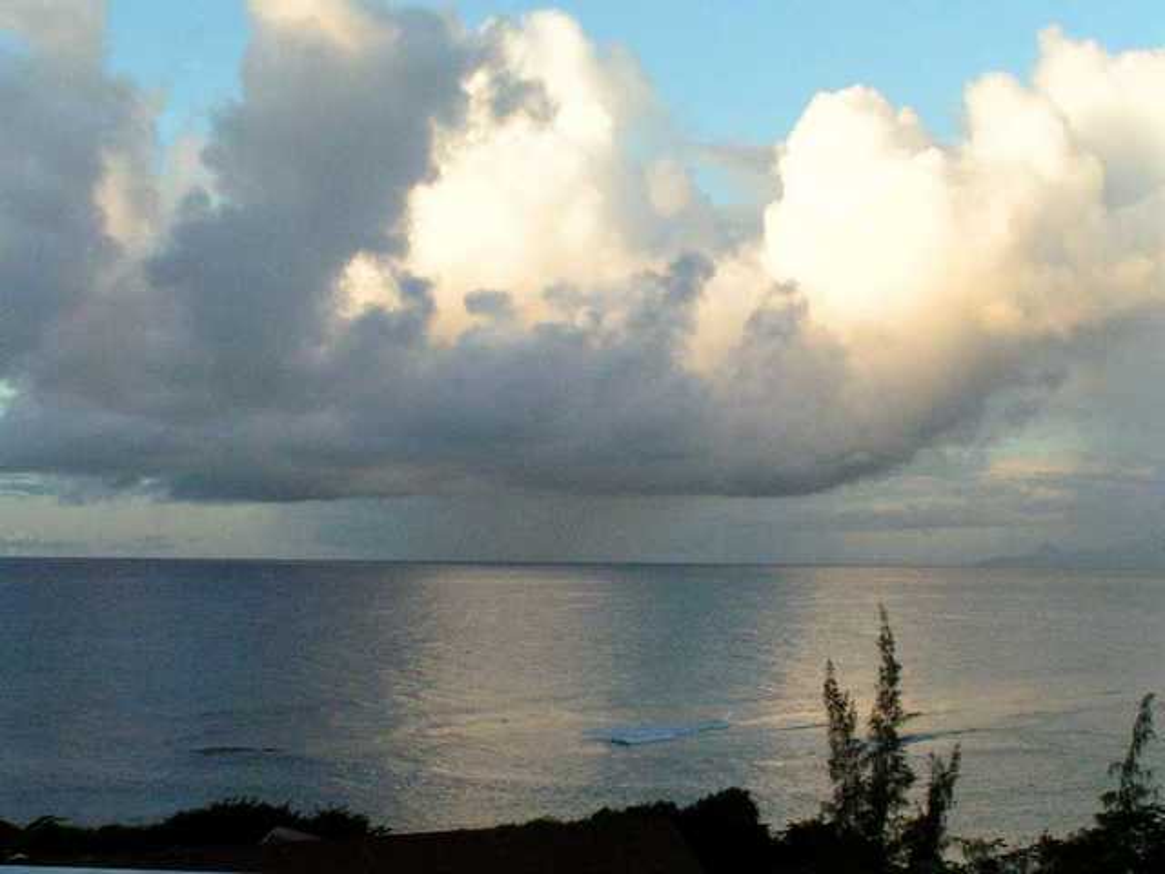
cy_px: 437
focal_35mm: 63
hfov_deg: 30.7
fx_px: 2120
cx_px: 582
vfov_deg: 23.3
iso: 400
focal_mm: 9.7
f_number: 7.1
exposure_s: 1/640
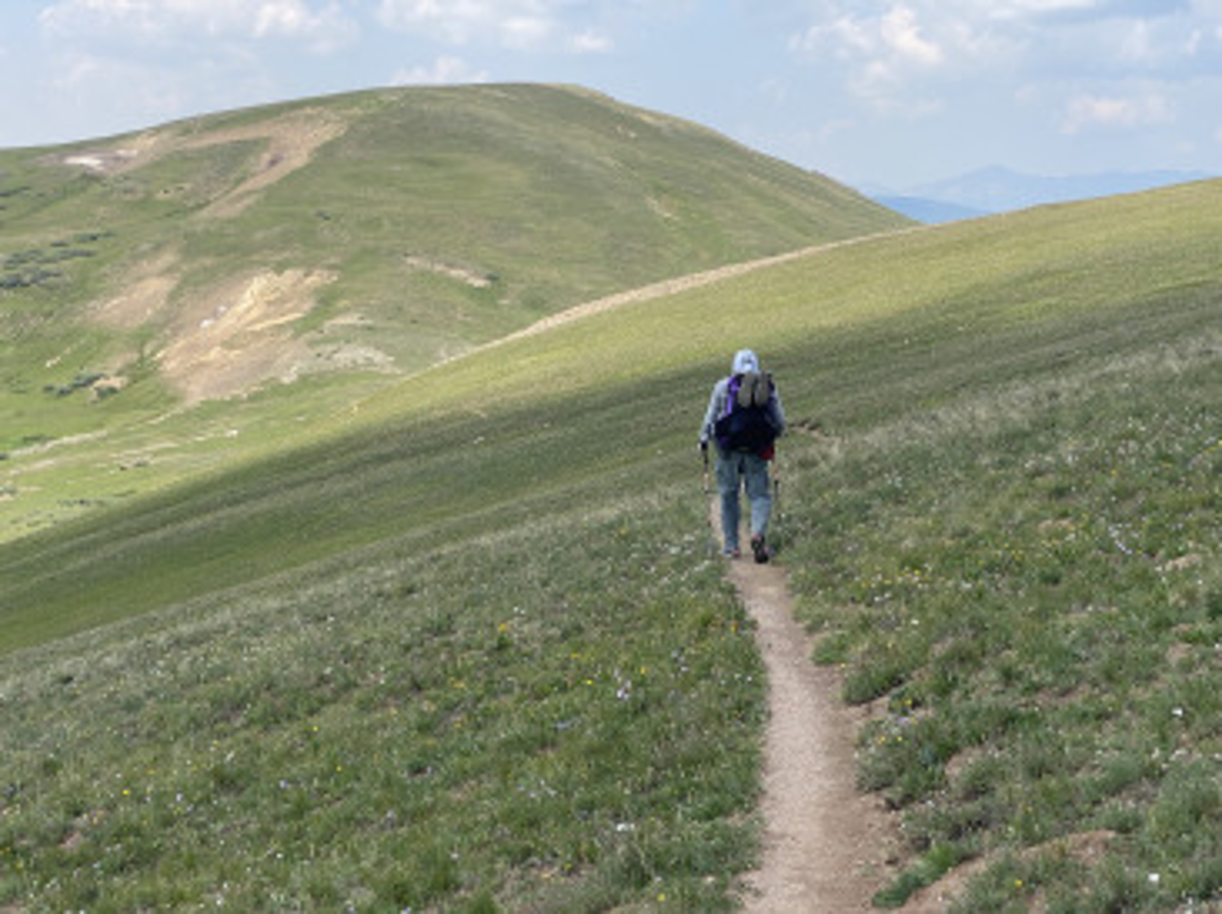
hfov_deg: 36.8
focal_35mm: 52
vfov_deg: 28.0
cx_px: 611
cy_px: 457
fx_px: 1834
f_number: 2
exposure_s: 1/1370
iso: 20
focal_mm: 6
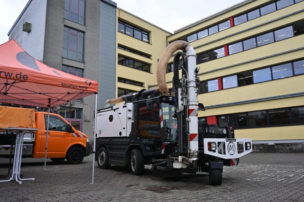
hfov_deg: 62.8
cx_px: 153
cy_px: 98
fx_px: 249
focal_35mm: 30
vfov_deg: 44.2
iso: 110
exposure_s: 1/200
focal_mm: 19
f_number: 4
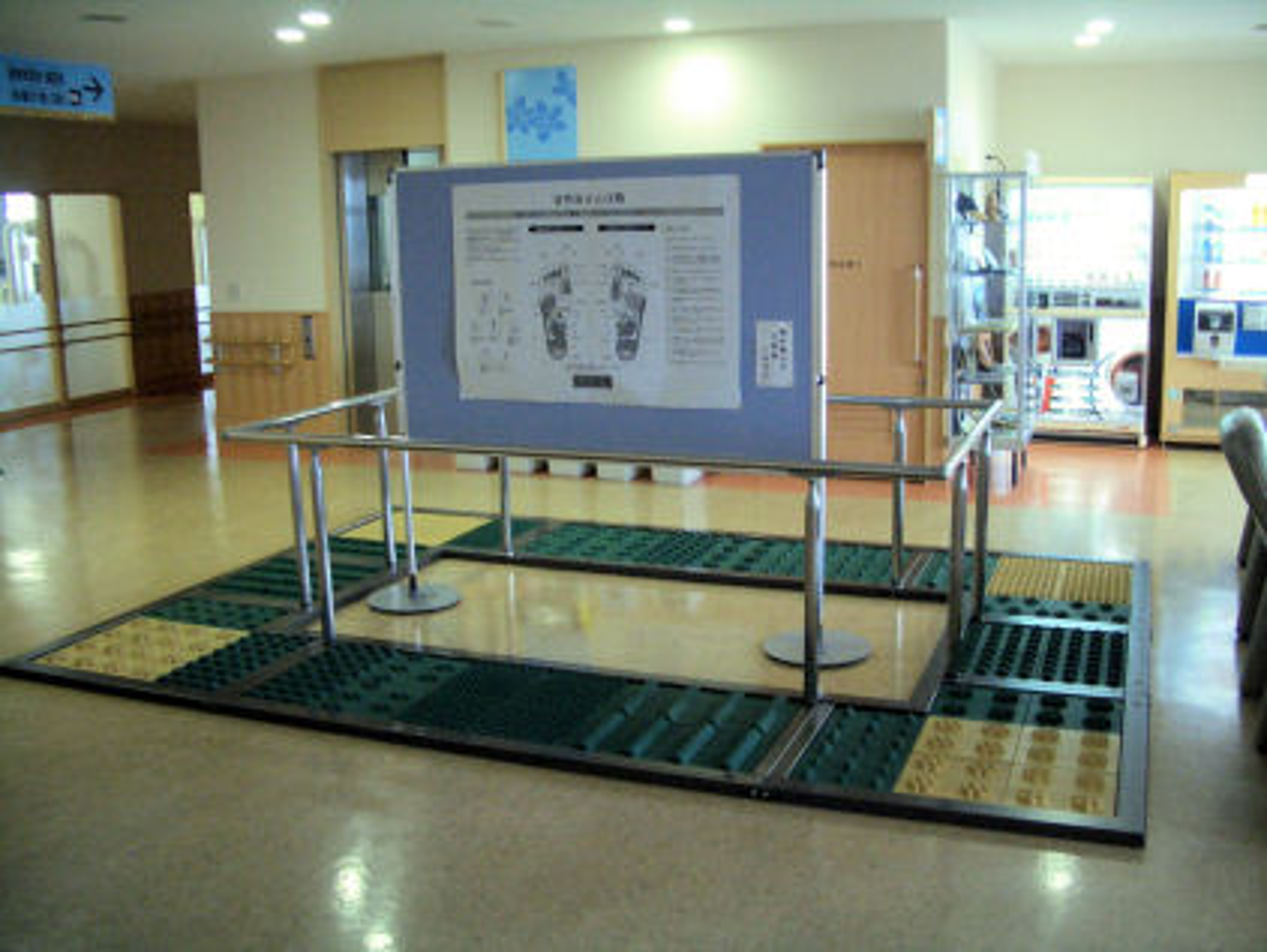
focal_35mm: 35
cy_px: 476
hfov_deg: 52.6
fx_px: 1282
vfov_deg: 40.7
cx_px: 634
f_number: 2.6
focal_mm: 5.8
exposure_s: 1/40
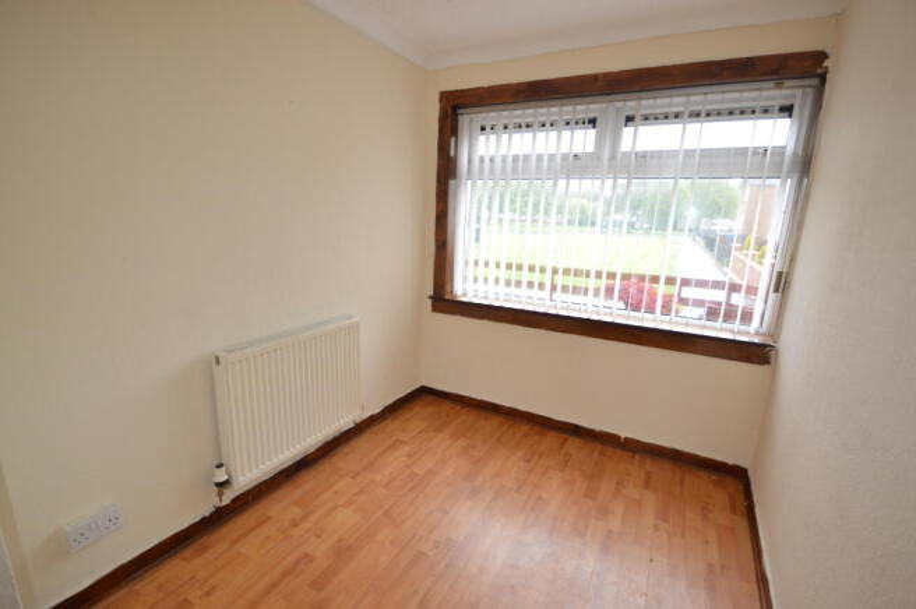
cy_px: 304
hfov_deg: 100.4
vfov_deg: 77.2
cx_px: 458
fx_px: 381
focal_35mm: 15
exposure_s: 1/80
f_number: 4
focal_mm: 10
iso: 400
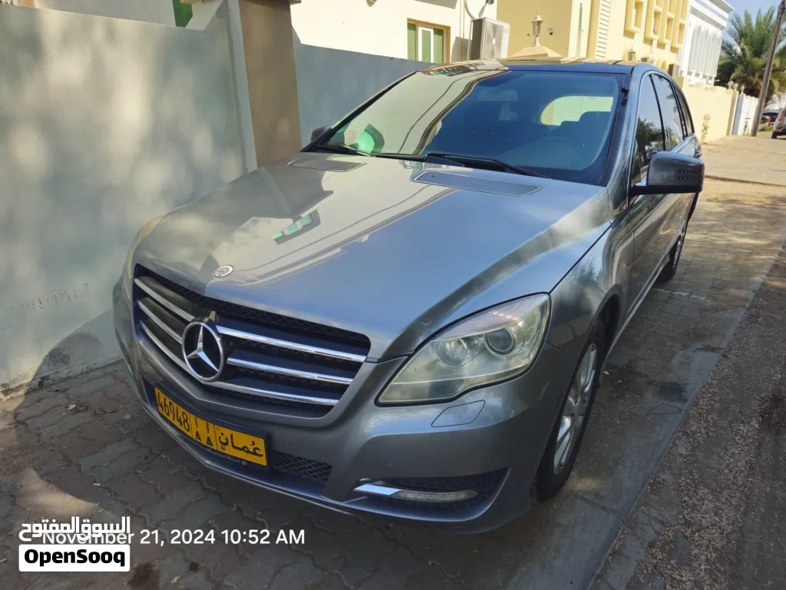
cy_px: 295
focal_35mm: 23
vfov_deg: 58.9
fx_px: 522
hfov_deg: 73.9
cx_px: 393
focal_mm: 5.4
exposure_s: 1/1076
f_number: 1.8
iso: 25
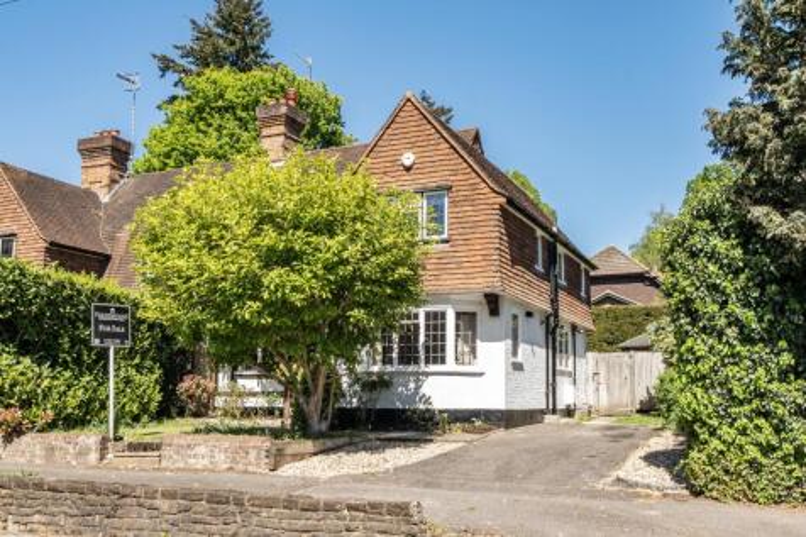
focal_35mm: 33
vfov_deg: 39.9
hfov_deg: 57.2
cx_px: 403
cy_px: 268
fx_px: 739
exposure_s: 1/250
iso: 400
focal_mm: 22
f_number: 8
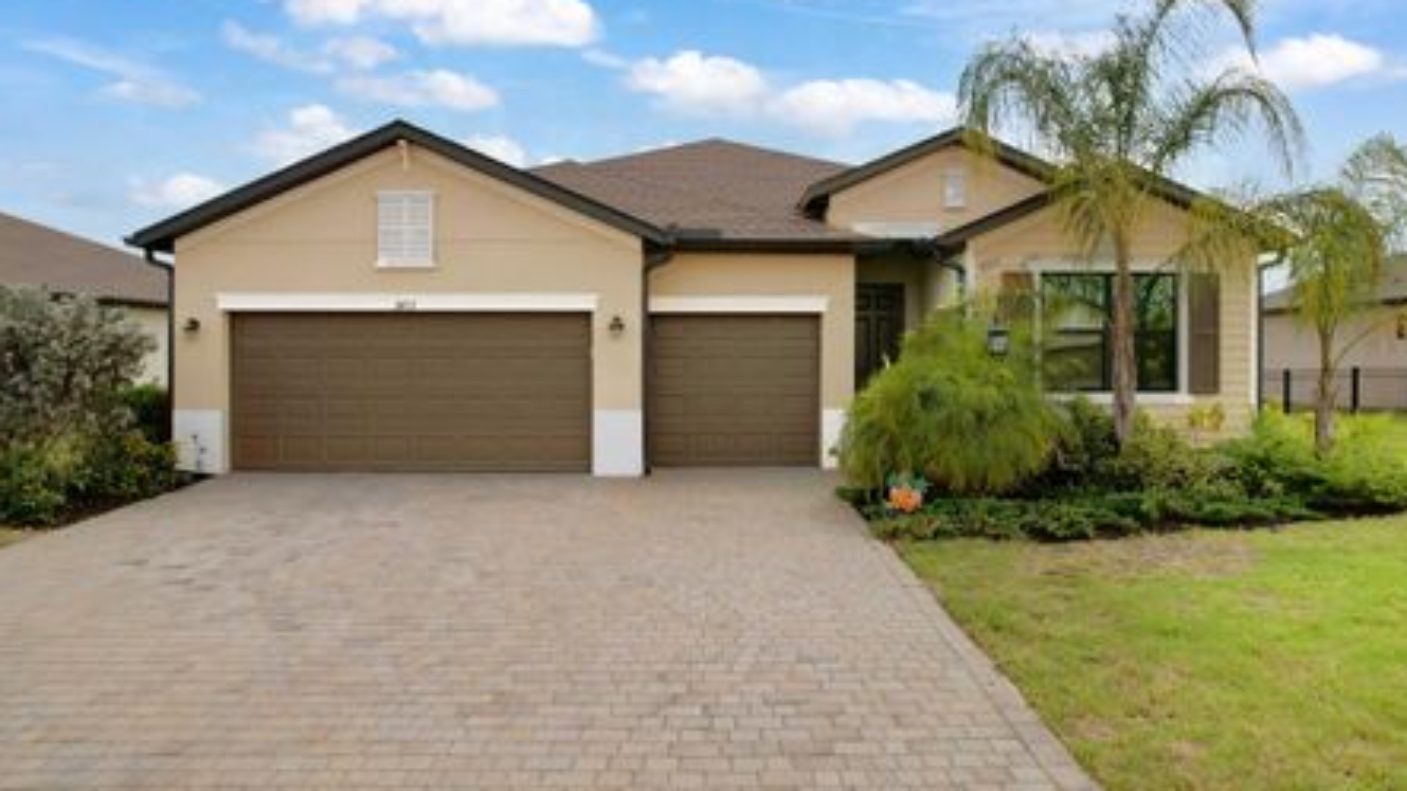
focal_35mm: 26
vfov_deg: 44.3
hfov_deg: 71.9
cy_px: 354
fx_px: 970
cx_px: 715
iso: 120
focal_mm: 8.38
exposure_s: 1/3000
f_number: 2.8
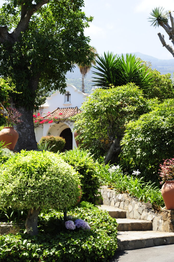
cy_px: 131
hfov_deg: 16.0
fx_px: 617
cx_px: 87
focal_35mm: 85
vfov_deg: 23.9
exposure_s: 1/160
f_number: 11
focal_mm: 85
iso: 250
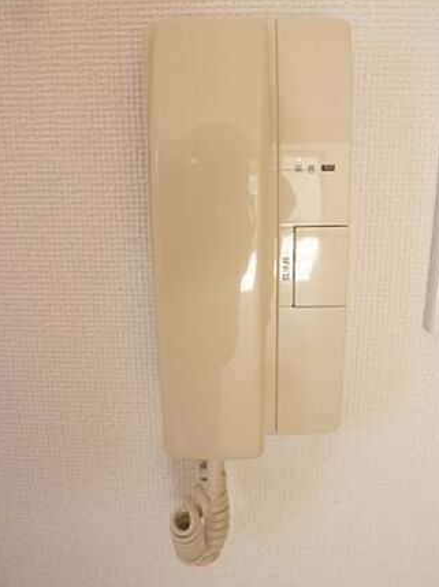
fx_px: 474
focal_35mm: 28
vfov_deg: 63.4
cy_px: 271
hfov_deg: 49.6
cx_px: 241
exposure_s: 1/40
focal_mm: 4.5
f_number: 2.8
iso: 80
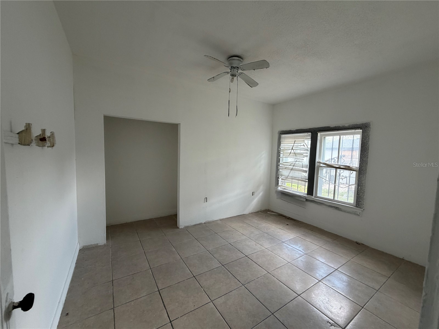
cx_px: 220
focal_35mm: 14
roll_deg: -1.2
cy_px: 164
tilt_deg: -2.9
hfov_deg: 102.1
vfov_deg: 85.7
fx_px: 178
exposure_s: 1/121
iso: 200
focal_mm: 2.22
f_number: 2.2
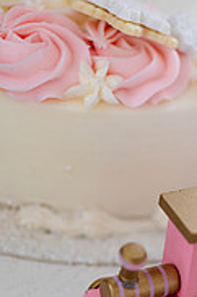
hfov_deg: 9.9
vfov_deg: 14.9
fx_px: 1118
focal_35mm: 136
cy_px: 279
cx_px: 241
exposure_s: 1/125
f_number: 1.8
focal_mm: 55
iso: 200
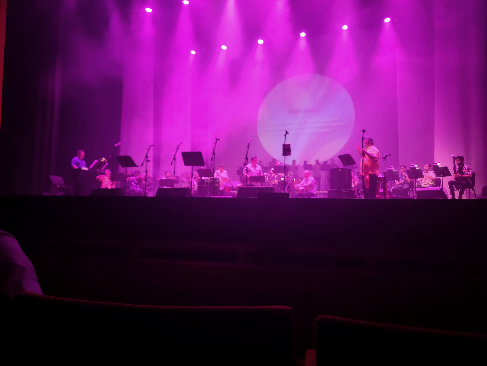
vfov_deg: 56.8
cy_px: 183
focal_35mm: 24
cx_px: 244
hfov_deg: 71.6
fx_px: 338
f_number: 1.8
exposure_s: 1/24
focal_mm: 6.7
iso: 800
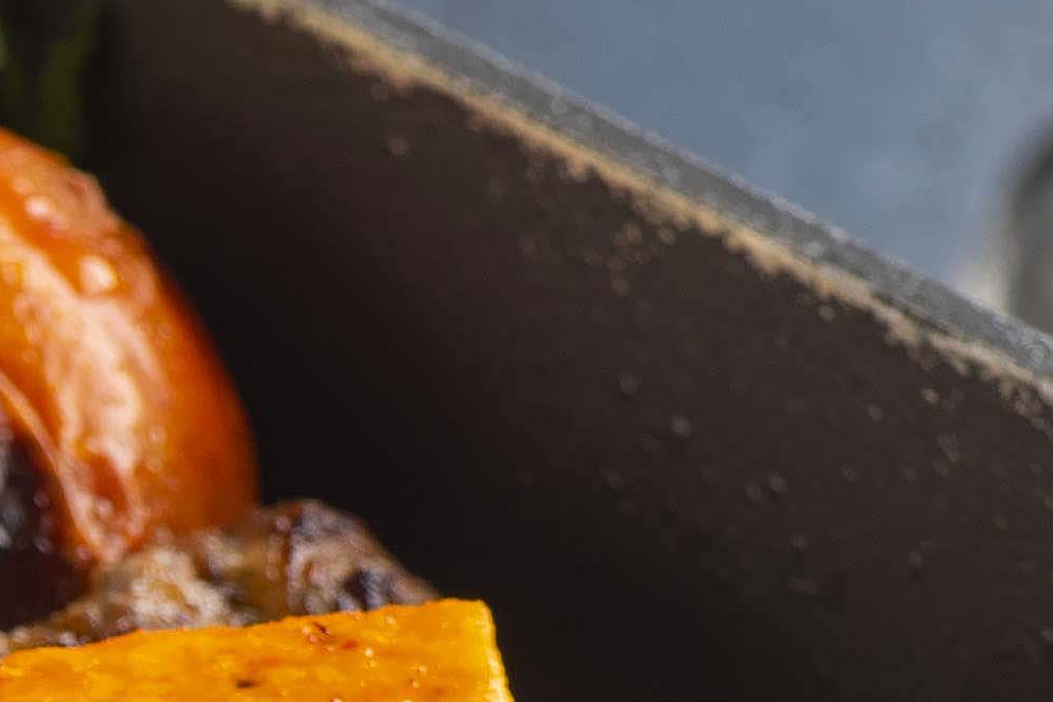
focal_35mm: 637
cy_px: 1223
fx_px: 18637
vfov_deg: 2.2
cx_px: -588
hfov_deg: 3.2
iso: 100
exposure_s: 1/200
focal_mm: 105
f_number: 9
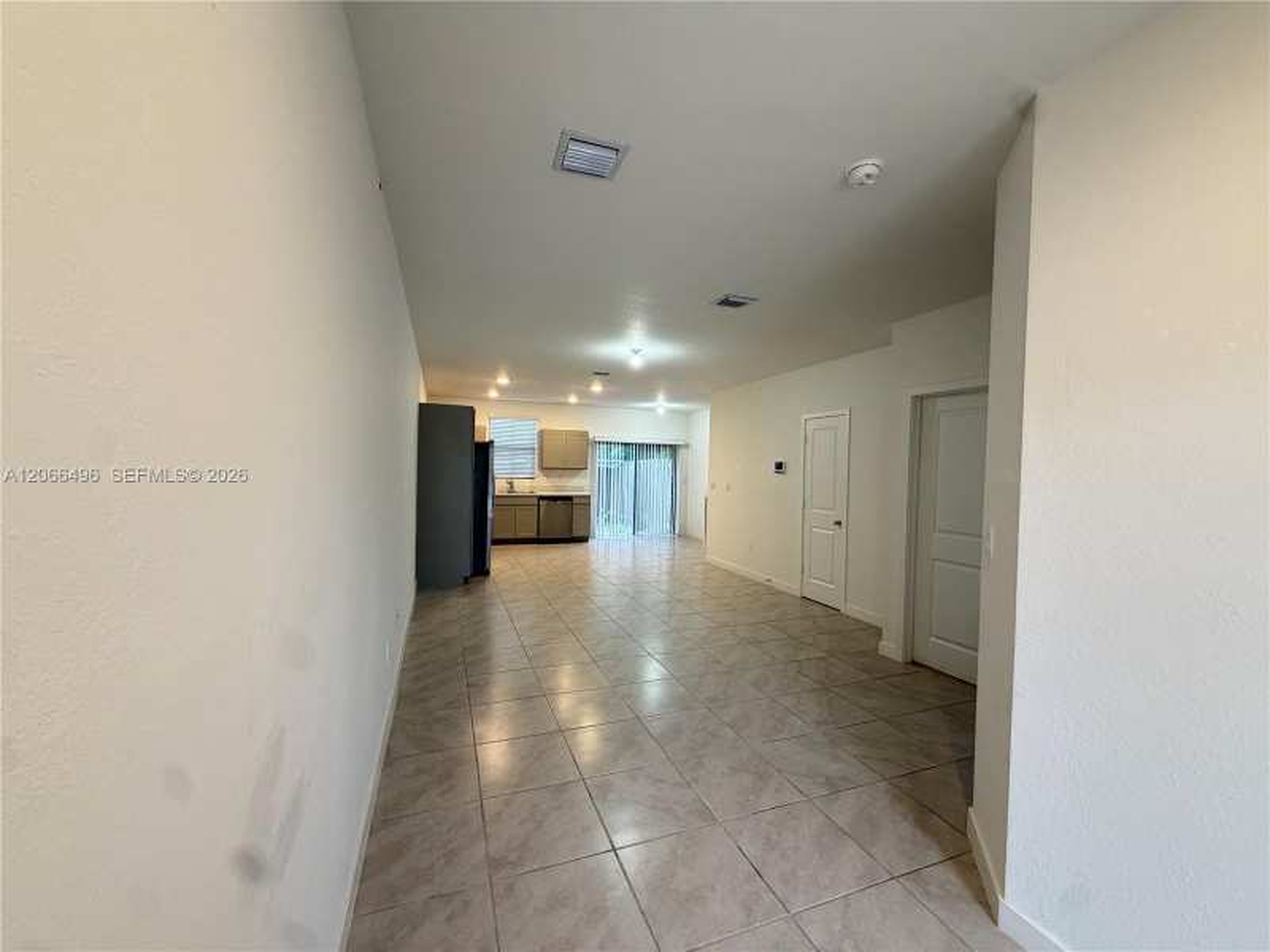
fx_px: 514
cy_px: 476
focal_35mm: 14
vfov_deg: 85.7
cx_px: 635
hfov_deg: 102.1
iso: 320
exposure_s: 1/60
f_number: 2.2
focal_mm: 2.22
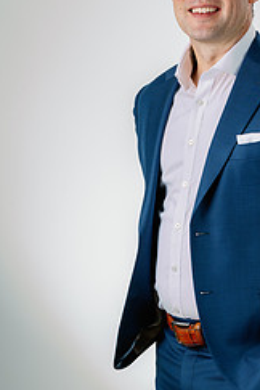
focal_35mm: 111
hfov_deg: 12.3
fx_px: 1202
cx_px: 220
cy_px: 186
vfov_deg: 18.4
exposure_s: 1/160
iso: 125
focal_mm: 60
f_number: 8
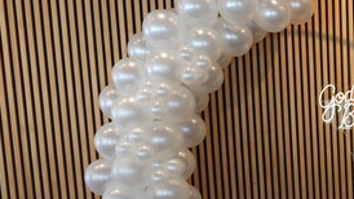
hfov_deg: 34.4
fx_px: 516
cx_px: 354
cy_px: 169
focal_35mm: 55
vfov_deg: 21.5
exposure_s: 1/30
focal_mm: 24
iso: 80
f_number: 2.8
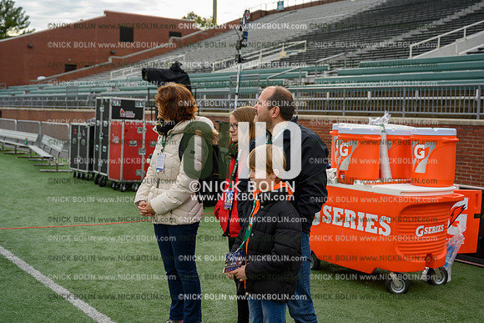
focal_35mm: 44
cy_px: 162
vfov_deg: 30.5
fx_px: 592
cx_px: 242
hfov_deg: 44.5
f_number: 4
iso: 125
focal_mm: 44
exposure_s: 1/320
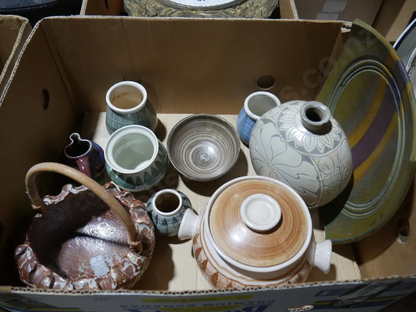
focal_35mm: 28
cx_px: 208
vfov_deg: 49.8
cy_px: 156
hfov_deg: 63.4
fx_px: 337
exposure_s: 1/60
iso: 200
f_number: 3.5
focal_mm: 14
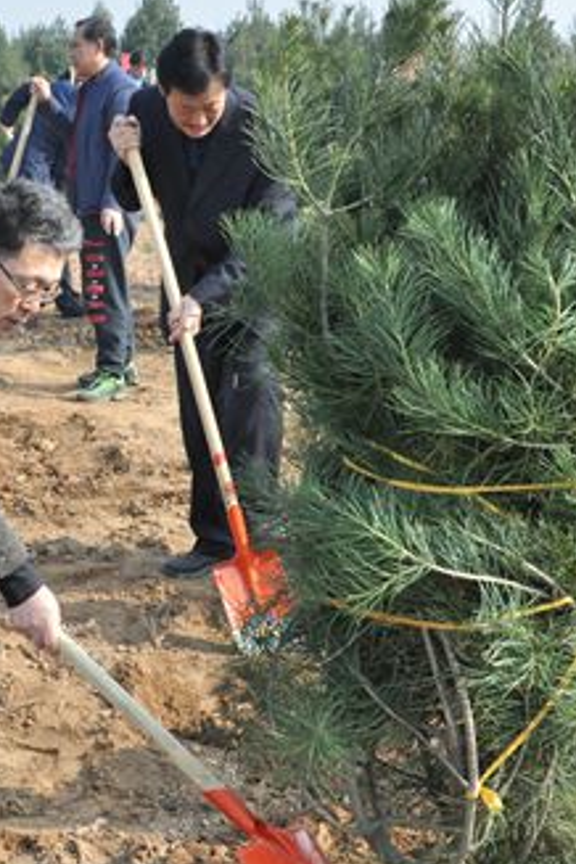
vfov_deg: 30.5
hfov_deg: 20.2
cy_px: 450
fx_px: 1584
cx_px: 66
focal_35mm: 66
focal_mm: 24
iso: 1250
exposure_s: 1/2000
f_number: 7.1
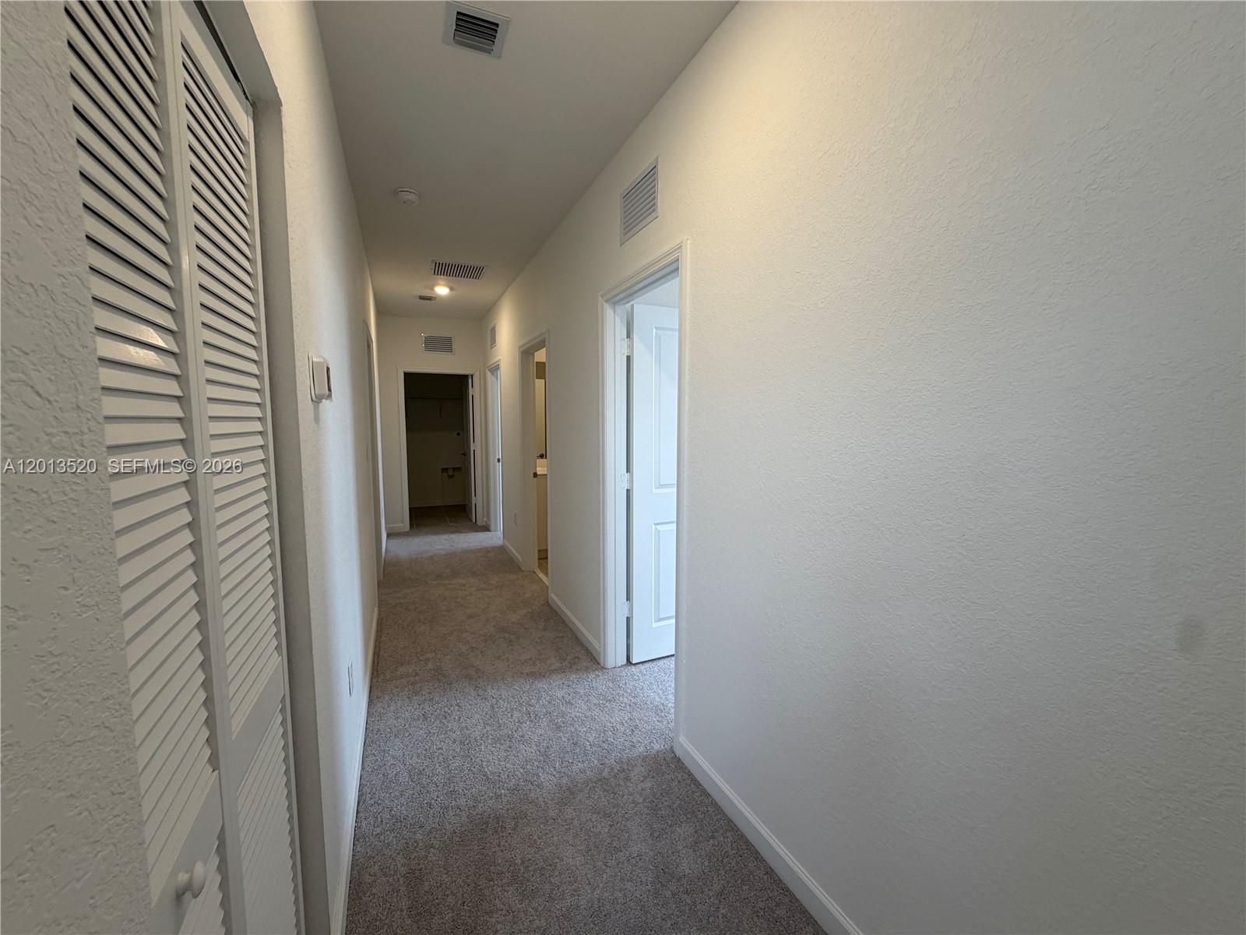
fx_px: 504
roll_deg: +0.7
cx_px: 623
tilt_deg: -4.7
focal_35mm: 14
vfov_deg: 85.7
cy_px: 468
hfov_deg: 102.1
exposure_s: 1/120
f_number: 2.2
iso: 160
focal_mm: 2.22
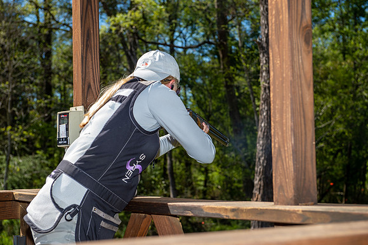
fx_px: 633
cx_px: 184
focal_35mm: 62
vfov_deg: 21.9
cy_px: 122
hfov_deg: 32.4
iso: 50
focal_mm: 62
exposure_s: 1/250
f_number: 5.6
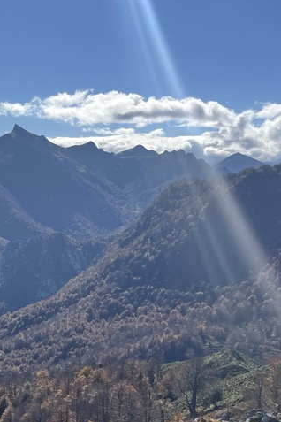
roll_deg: -1.3
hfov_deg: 21.6
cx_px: -58
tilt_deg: -6.1
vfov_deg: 34.4
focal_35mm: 58
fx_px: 679
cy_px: 236
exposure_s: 1/6494
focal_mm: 5.1
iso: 50
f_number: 1.6
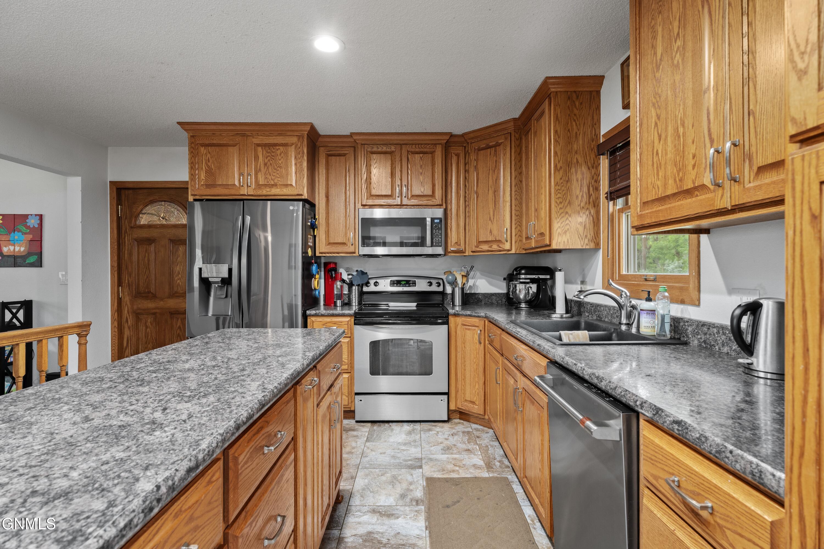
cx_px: 412
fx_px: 405
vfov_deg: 68.3
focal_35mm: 18
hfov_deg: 91.0
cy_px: 274
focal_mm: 17.7
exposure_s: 1
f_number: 8
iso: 500
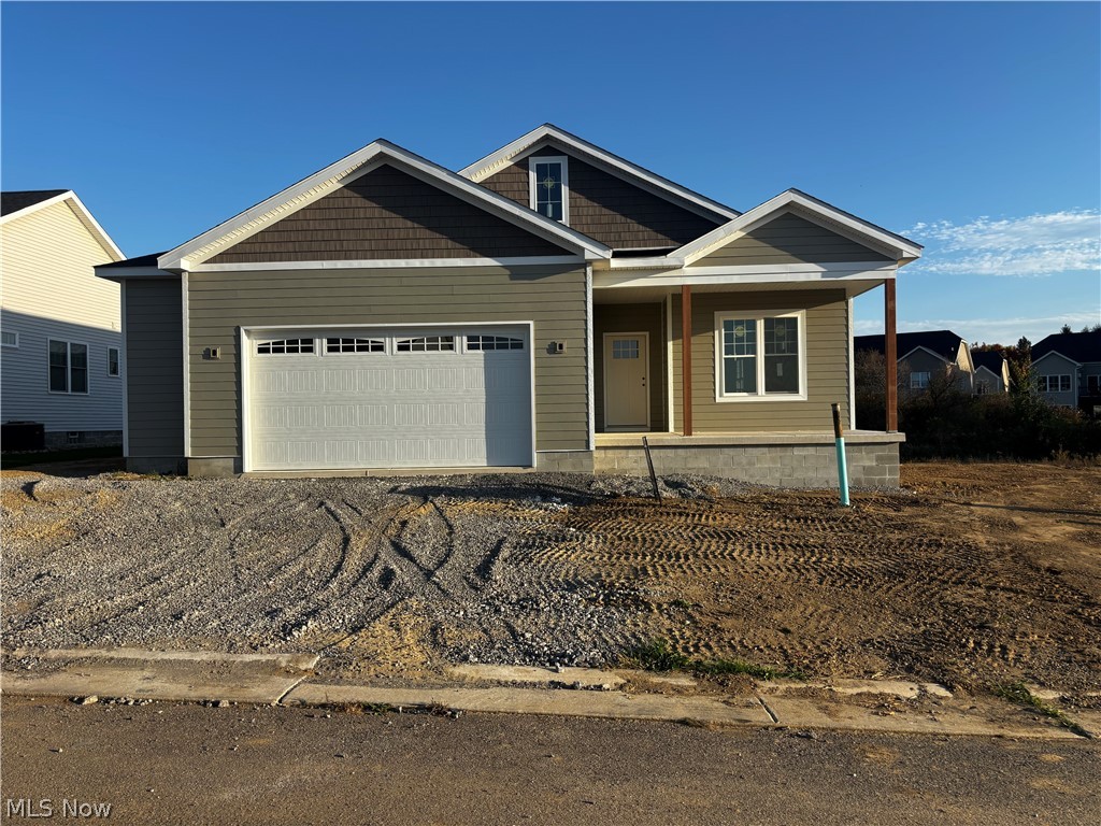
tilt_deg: -0.4
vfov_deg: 53.1
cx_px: 550
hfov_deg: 67.3
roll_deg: +0.8
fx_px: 827
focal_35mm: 26
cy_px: 413
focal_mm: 5.96
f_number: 1.6
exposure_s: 1/2151
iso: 50
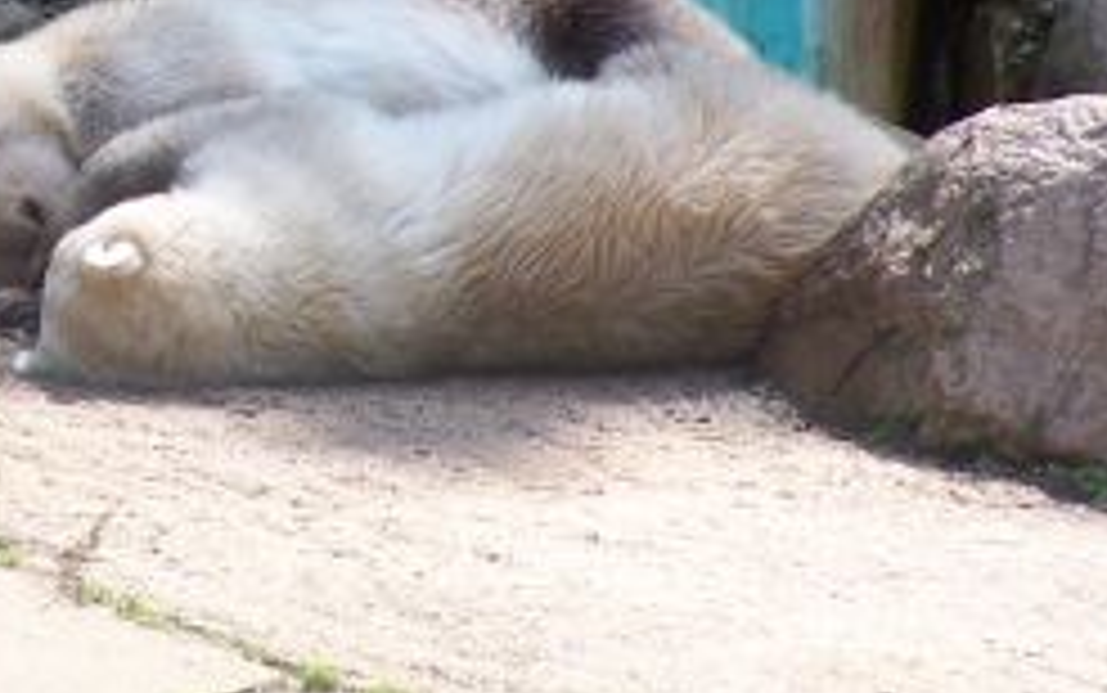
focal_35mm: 738
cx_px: -63
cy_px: -153
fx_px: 22275
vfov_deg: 1.8
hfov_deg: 2.8
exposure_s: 1/320
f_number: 3.6
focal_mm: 44.4
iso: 80
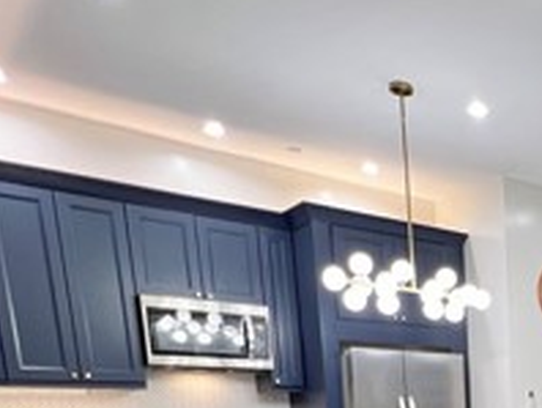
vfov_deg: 27.5
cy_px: 556
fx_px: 658
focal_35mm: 42
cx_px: 608
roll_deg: +0.4
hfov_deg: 37.0
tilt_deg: -11.5
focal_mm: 1.57
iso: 160
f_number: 1.8
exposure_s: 1/60
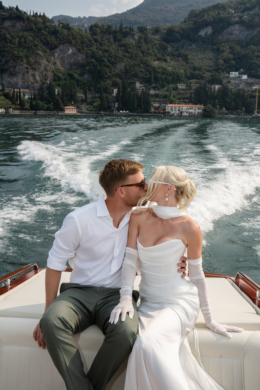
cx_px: 130
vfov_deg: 54.4
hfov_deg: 37.9
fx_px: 379
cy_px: 195
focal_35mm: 35
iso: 125
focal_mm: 35
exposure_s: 1/250
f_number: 10
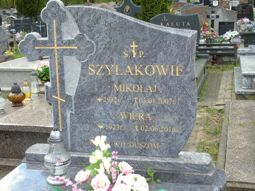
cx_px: 128
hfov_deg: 35.5
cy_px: 96
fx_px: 398
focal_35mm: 54
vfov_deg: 27.0
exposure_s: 1/30
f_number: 8
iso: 80
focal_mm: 9.6
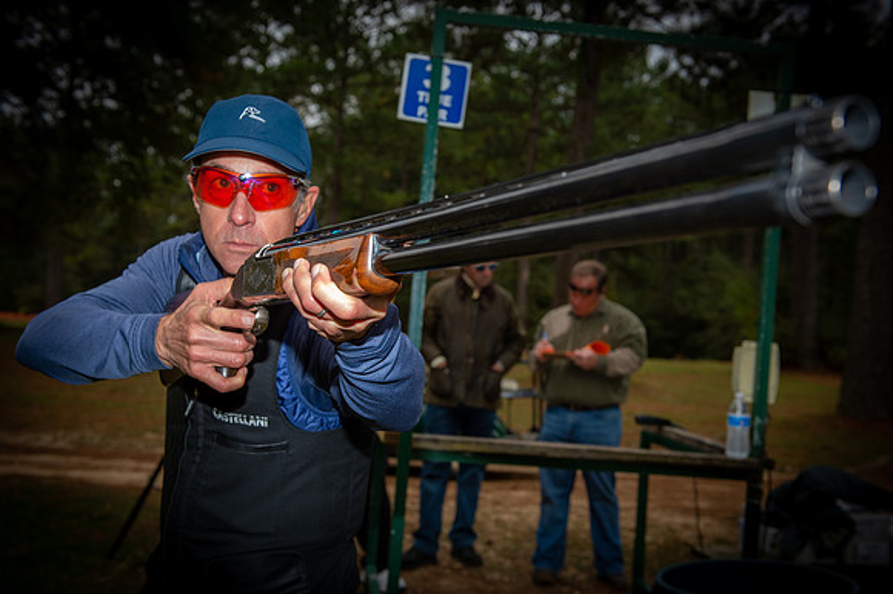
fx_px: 1116
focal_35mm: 45
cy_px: 297
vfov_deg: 29.8
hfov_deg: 43.6
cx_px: 446
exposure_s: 1/250
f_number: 6.3
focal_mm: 45
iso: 320
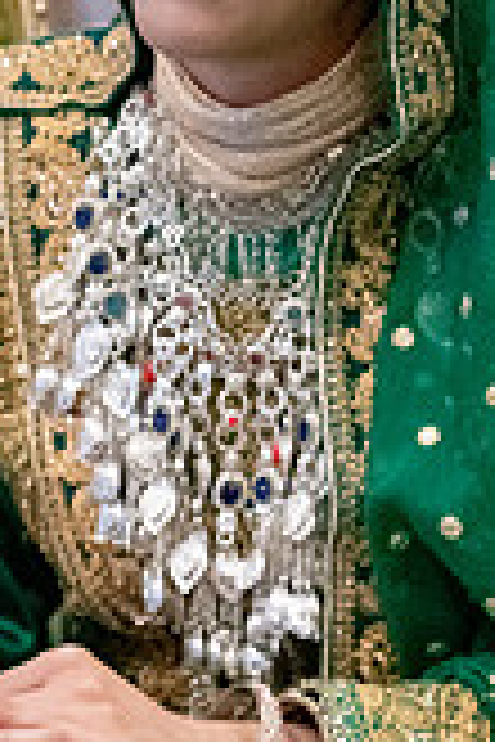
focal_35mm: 191
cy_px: 544
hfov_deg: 7.2
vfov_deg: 10.7
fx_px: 3939
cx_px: 220
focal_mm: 70
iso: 32000
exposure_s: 1/320
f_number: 4
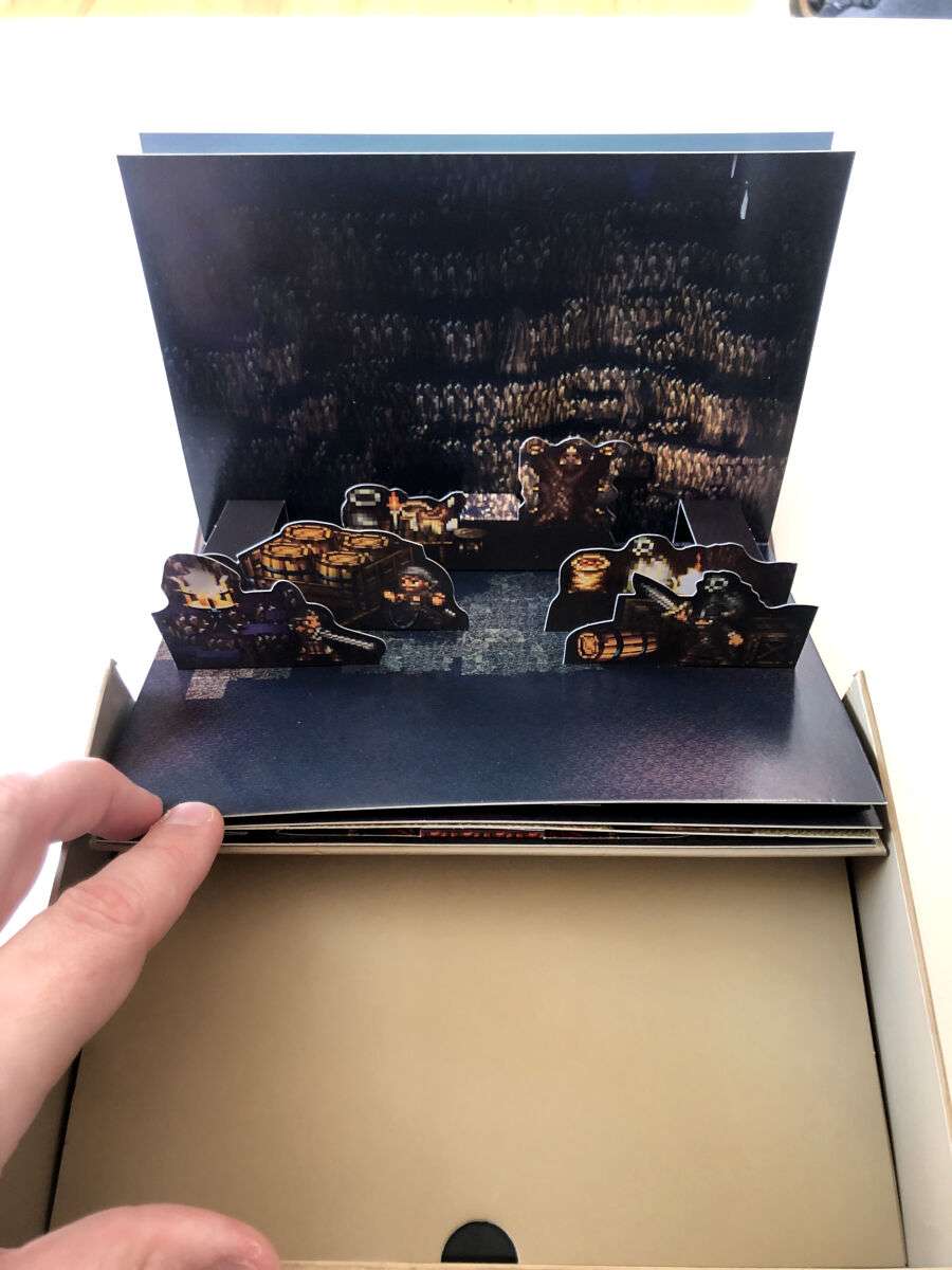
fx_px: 1027
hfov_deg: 49.7
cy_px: 635
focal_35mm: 28
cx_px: 476
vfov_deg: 63.4
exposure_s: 1/15
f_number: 1.8
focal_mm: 3.99
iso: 50
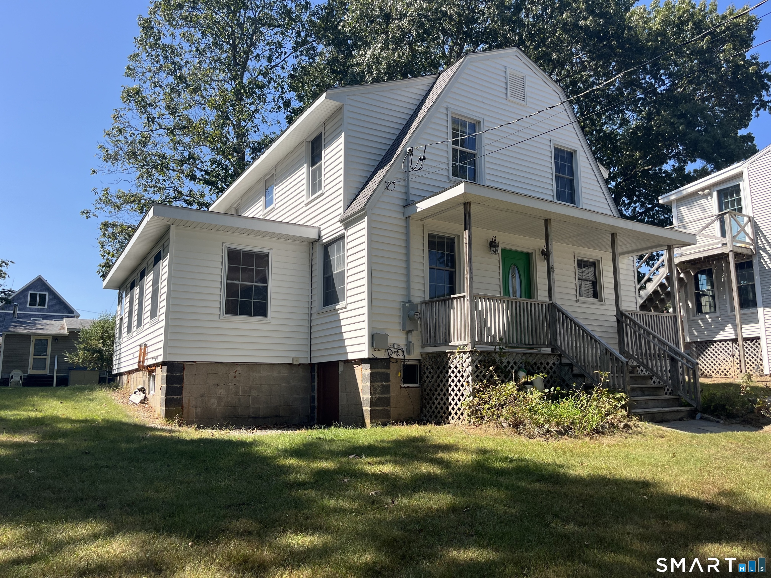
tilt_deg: +10.3
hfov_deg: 67.3
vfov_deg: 53.1
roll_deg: +0.2
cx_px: 386
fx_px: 579
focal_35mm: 26
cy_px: 289
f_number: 1.6
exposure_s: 1/1923
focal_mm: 5.1
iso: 50
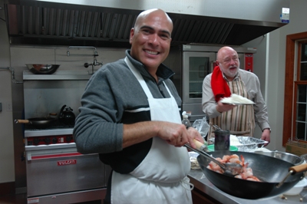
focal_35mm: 38
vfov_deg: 35.4
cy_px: 102
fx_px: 320
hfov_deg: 51.3
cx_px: 154
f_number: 3.8
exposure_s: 1/25
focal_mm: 25
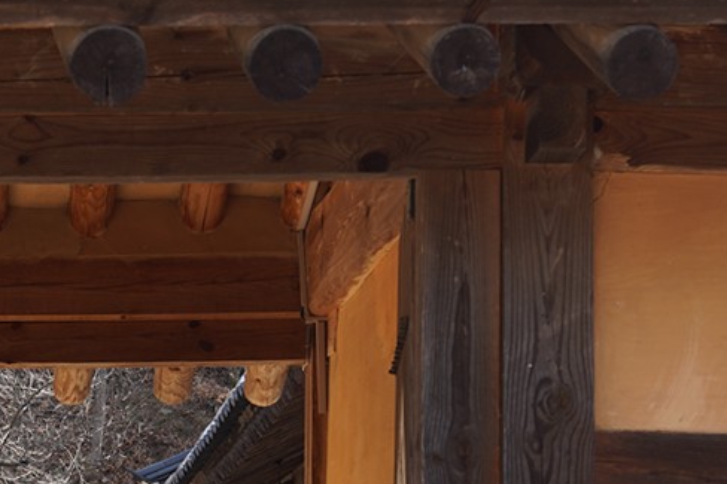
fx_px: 3230
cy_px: 676
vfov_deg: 8.4
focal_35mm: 160
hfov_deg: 12.7
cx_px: -22
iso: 100
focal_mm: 39
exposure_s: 1/100
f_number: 6.3
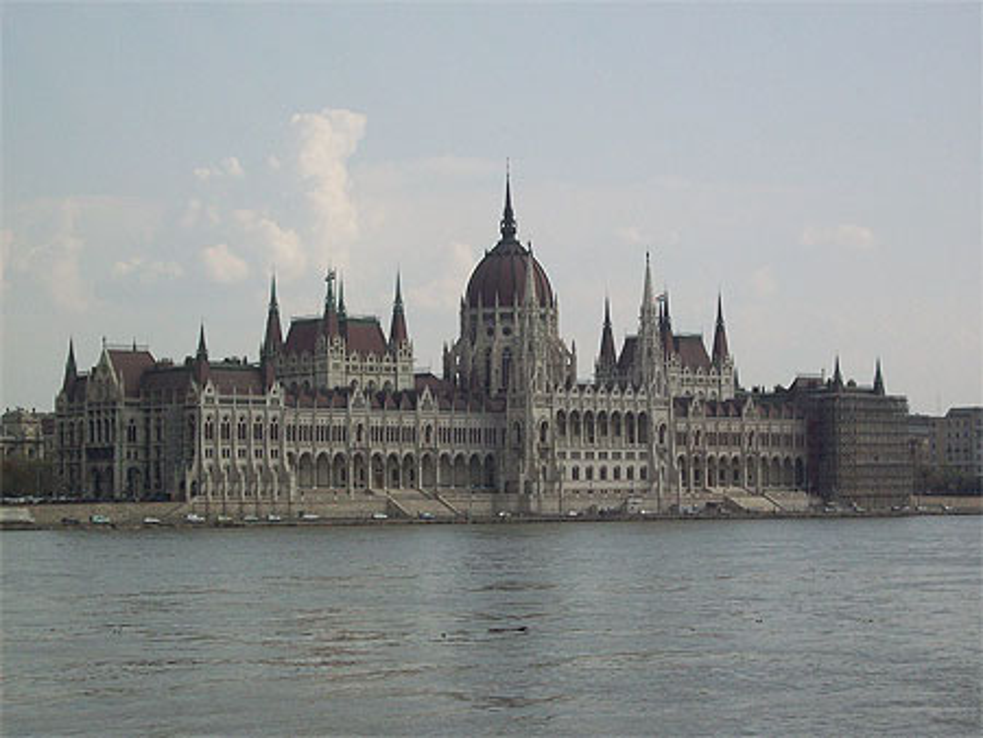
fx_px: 2472
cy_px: 369
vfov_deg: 17.0
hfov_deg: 22.5
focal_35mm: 87
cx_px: 492
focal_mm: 14.3
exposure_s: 1/296
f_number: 7.6
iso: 80
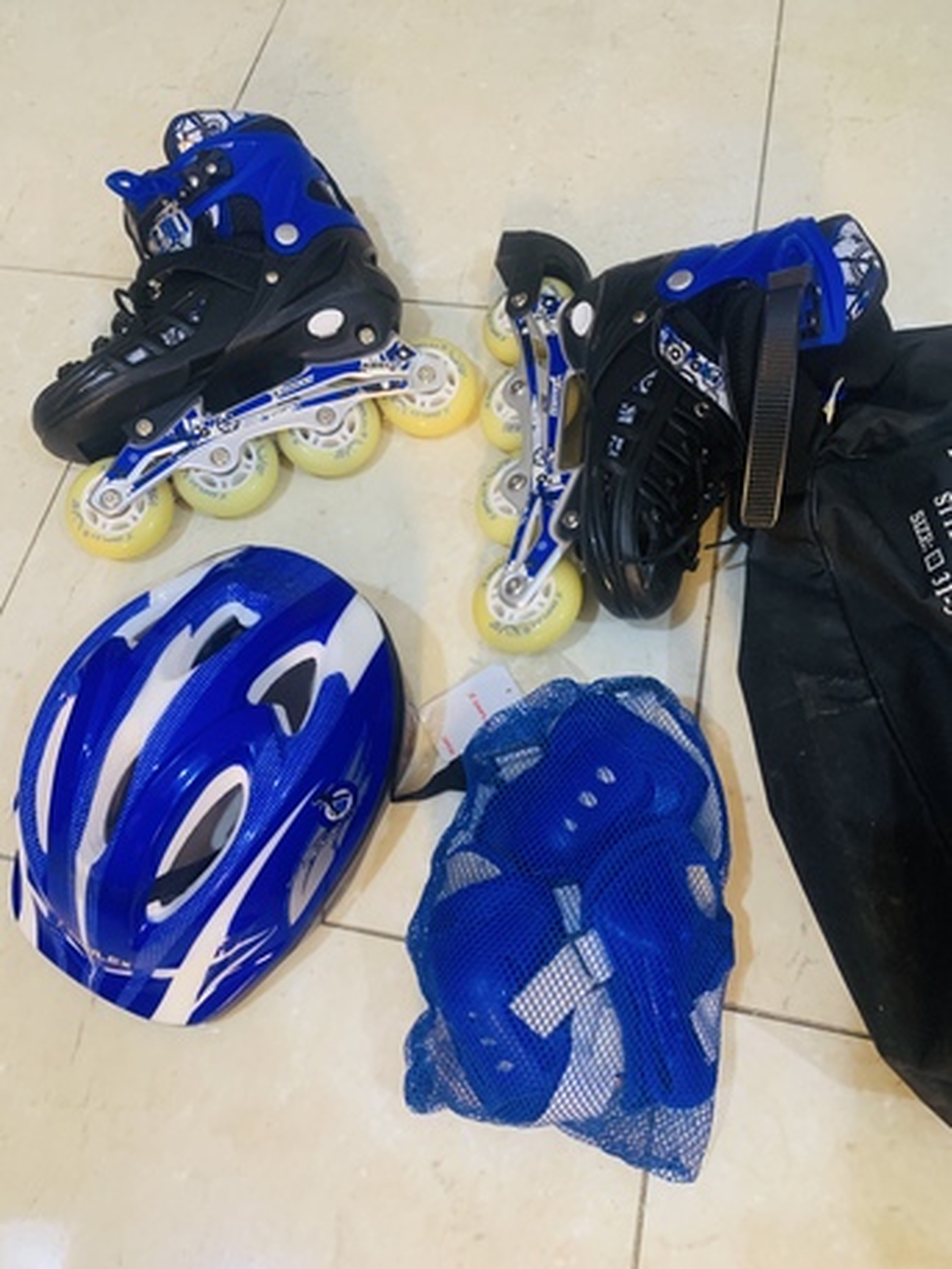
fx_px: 953
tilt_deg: -61.5
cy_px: 634
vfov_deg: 67.3
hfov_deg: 53.1
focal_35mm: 26
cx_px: 476
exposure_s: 1/40
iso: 400
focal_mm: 4.25
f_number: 1.8
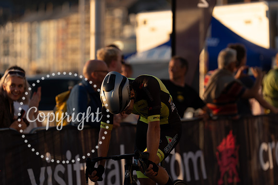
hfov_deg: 10.3
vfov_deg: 6.9
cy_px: 92
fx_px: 1545
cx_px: 139
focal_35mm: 200
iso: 200
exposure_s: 1/1000
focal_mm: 200
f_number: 3.5
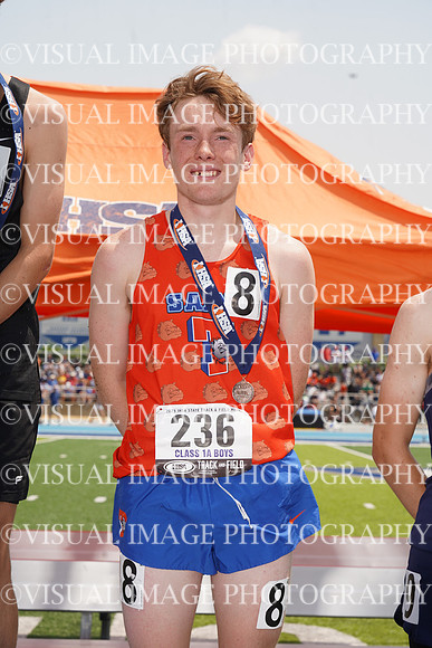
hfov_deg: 17.7
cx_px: 216
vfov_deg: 26.3
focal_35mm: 77
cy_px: 324
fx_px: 1385
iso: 100
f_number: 9
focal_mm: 77
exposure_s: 1/200
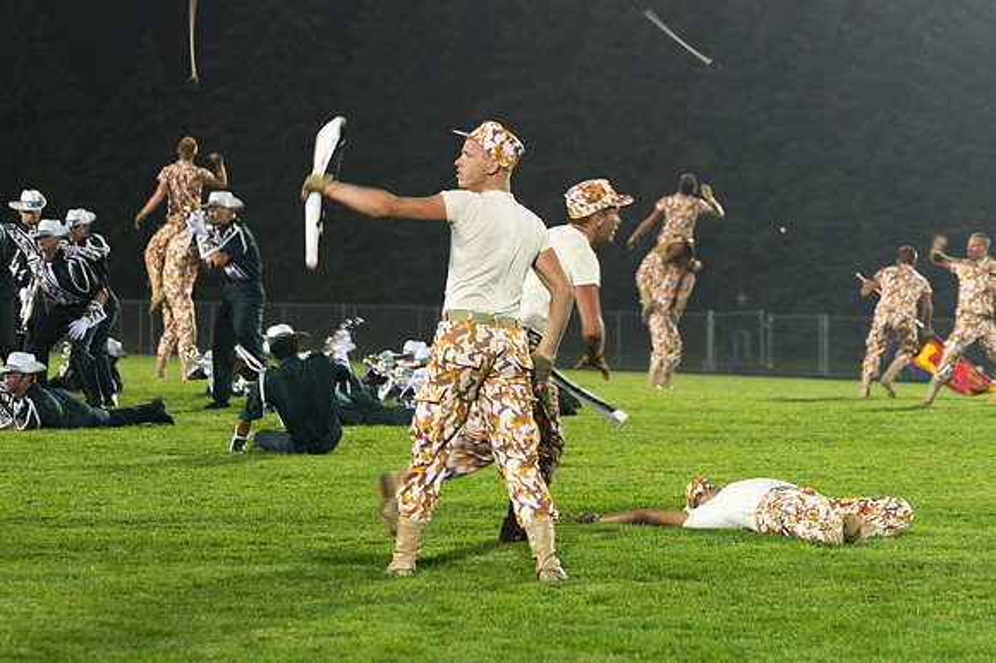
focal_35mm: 164
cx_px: 486
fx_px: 4535
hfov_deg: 12.5
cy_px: 229
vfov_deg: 8.4
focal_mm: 112
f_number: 4.8
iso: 3600
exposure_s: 1/160
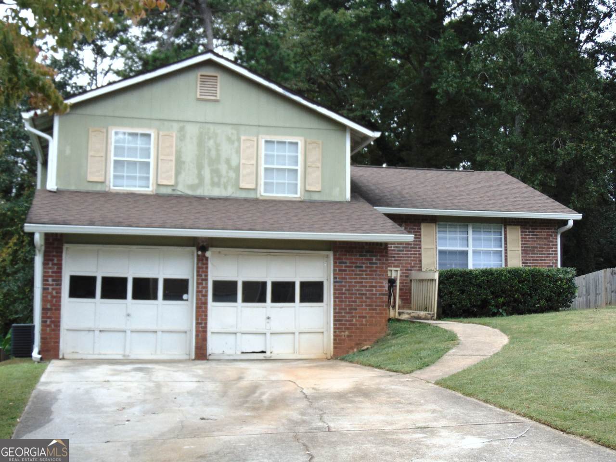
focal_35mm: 50
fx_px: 890
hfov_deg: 38.2
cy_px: 231
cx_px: 308
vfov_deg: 29.1
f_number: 3.5
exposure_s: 1/320
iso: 80
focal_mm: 9
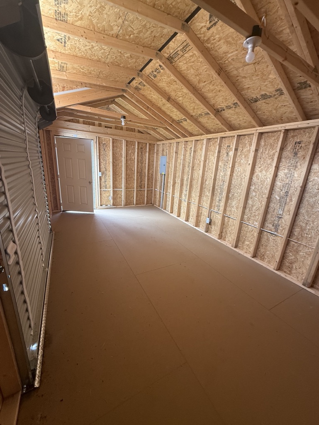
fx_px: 172
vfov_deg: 102.0
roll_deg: -2.1
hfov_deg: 85.7
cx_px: 160
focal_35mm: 14
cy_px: 212
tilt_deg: -14.6
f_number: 2.2
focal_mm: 2.22
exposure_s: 1/99
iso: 160
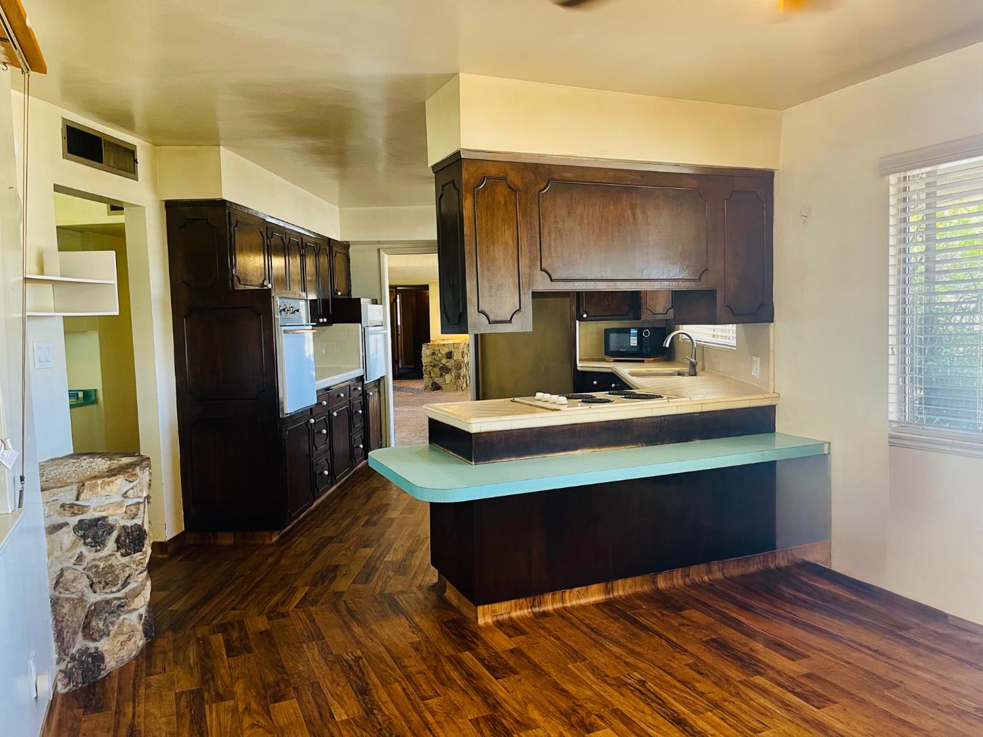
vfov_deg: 54.9
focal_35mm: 25
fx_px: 710
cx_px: 492
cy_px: 368
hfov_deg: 69.4
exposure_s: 1/76
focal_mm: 5.1
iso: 125
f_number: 1.6
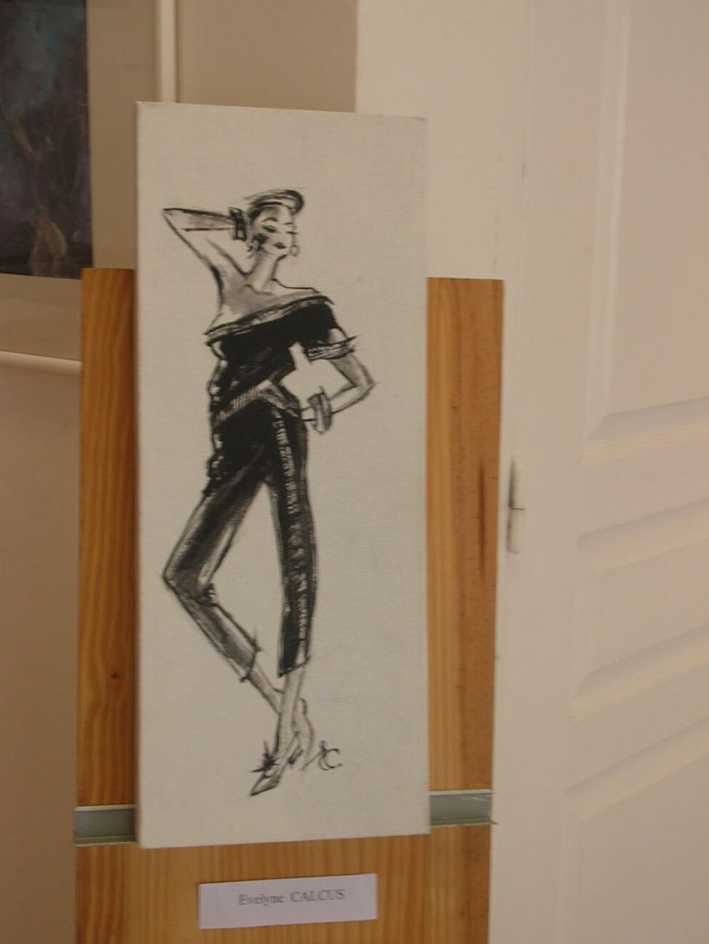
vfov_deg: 32.7
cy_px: 473
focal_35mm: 59
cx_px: 357
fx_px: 1611
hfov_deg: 24.8
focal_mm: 9.6
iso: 50
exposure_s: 1/36
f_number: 3.5
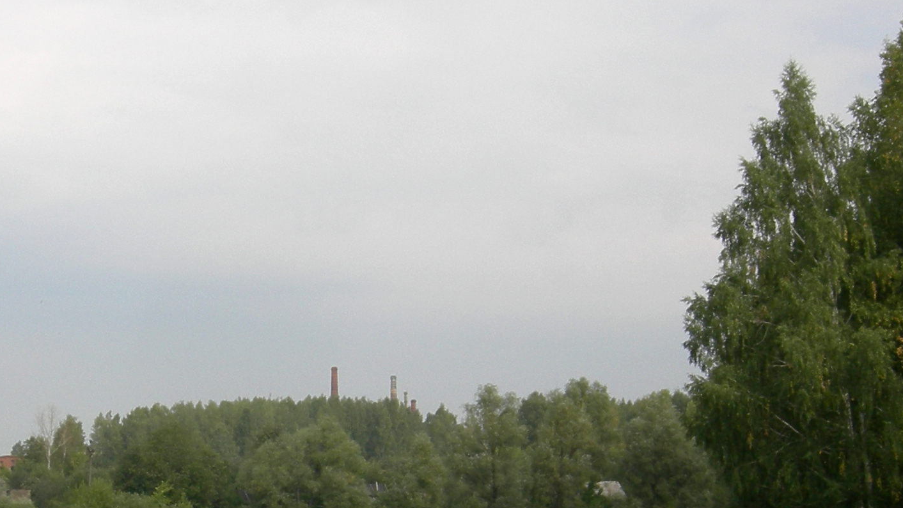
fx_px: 1724
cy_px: 478
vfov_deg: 16.5
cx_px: 219
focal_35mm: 72
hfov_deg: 28.9
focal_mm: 7.5
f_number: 6.8
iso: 64
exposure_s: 1/238
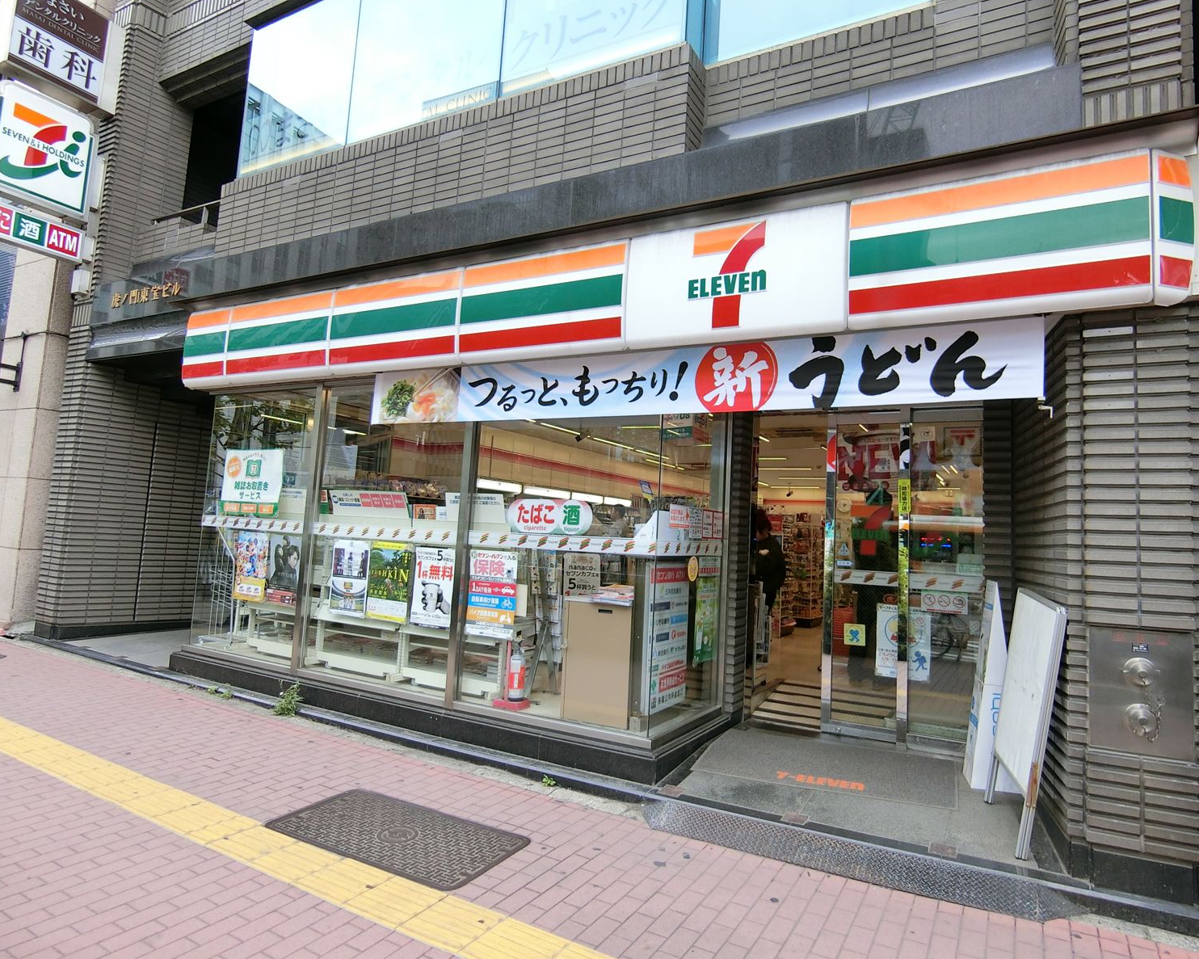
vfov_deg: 68.1
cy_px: 477
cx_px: 629
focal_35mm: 20
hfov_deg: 80.3
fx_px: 710
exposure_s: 1/125
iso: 125
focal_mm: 4.06
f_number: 2.7
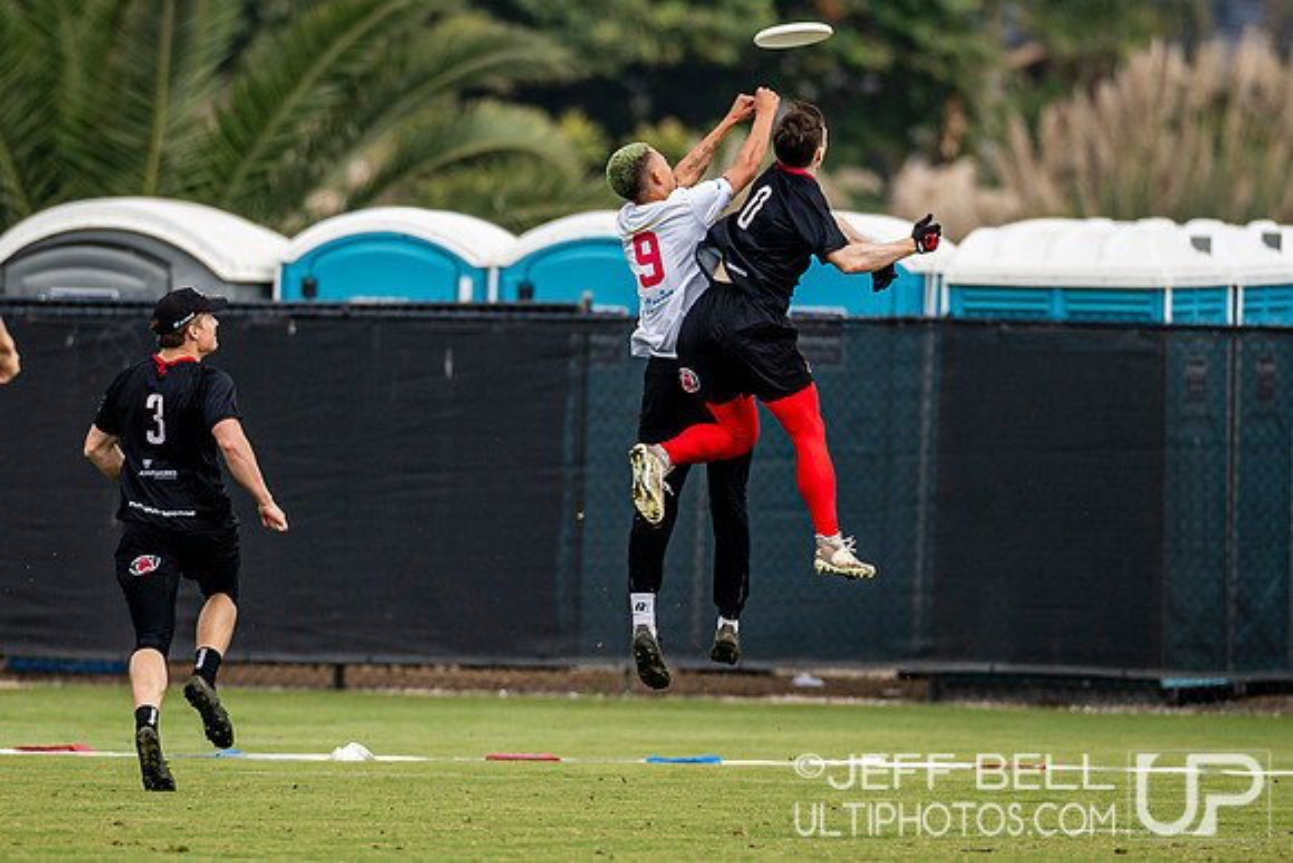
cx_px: 524
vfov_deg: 2.1
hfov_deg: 3.2
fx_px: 23494
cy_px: 460
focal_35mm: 654
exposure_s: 1/1250
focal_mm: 270
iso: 140
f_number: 2.8
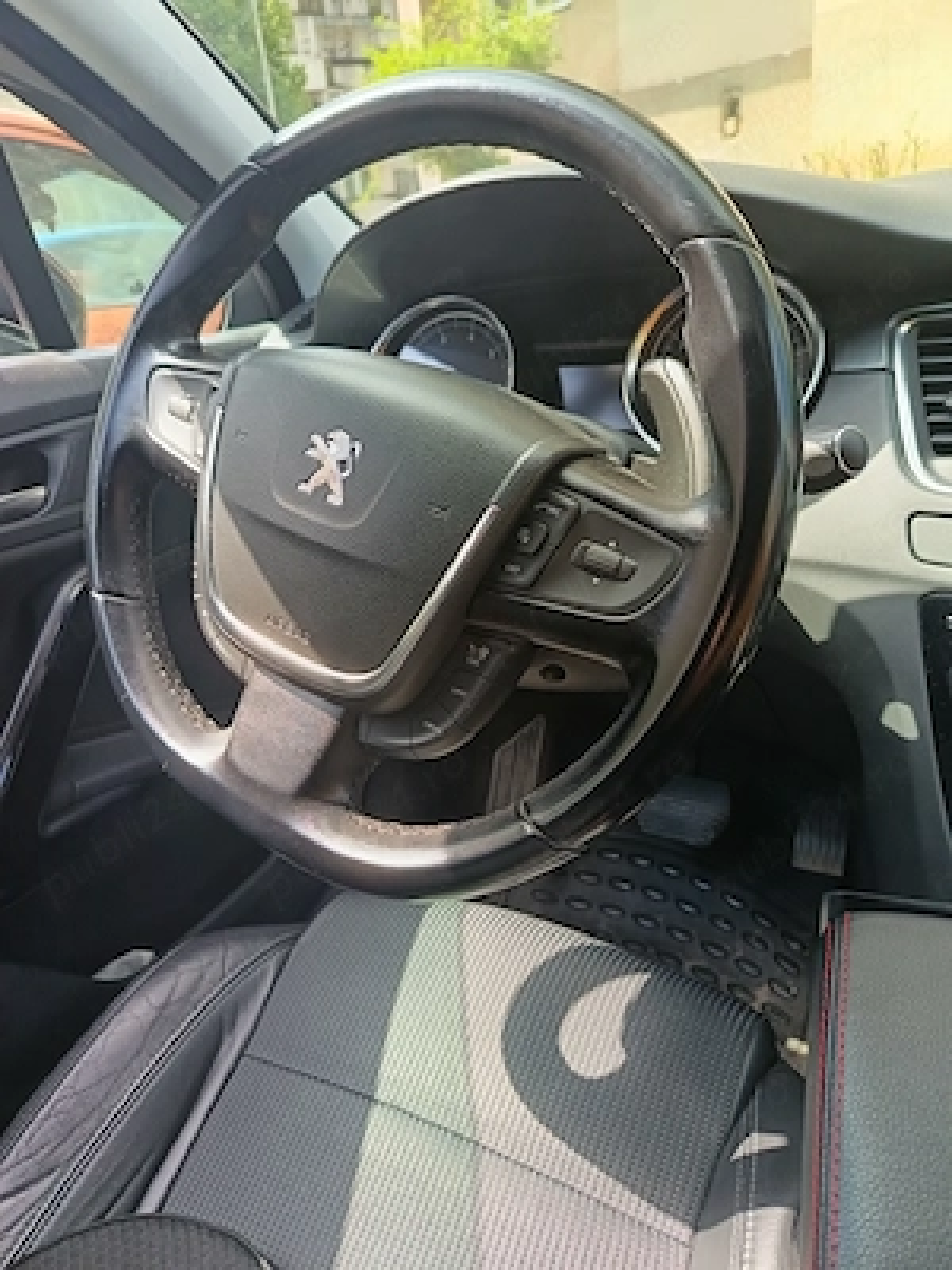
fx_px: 880
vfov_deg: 71.6
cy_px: 635
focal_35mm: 24
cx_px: 476
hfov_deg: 56.8
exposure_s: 1/100
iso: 324
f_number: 1.75
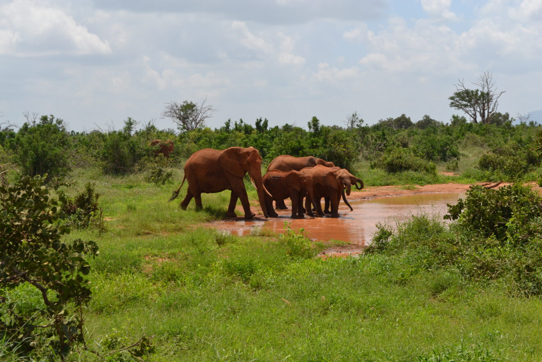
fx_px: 1242
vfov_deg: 16.6
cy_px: 181
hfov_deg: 24.6
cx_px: 271
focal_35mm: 82
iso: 100
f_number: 8
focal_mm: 55
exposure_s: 1/250
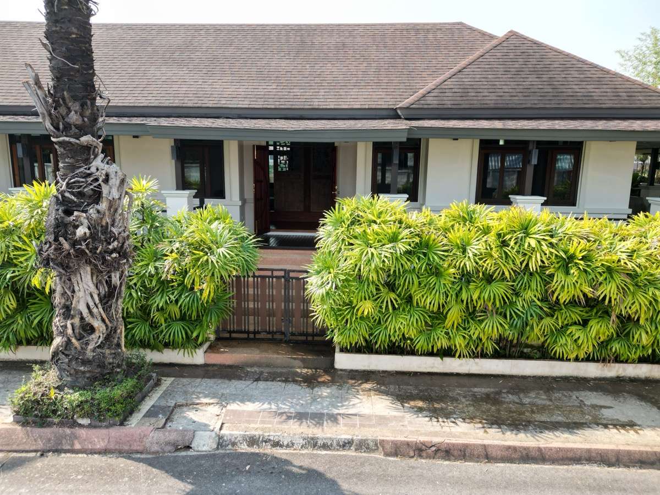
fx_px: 458
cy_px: 248
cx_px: 330
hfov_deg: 71.6
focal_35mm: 24
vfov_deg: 56.8
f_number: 1.7
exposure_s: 1/1250
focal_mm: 6.72
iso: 130
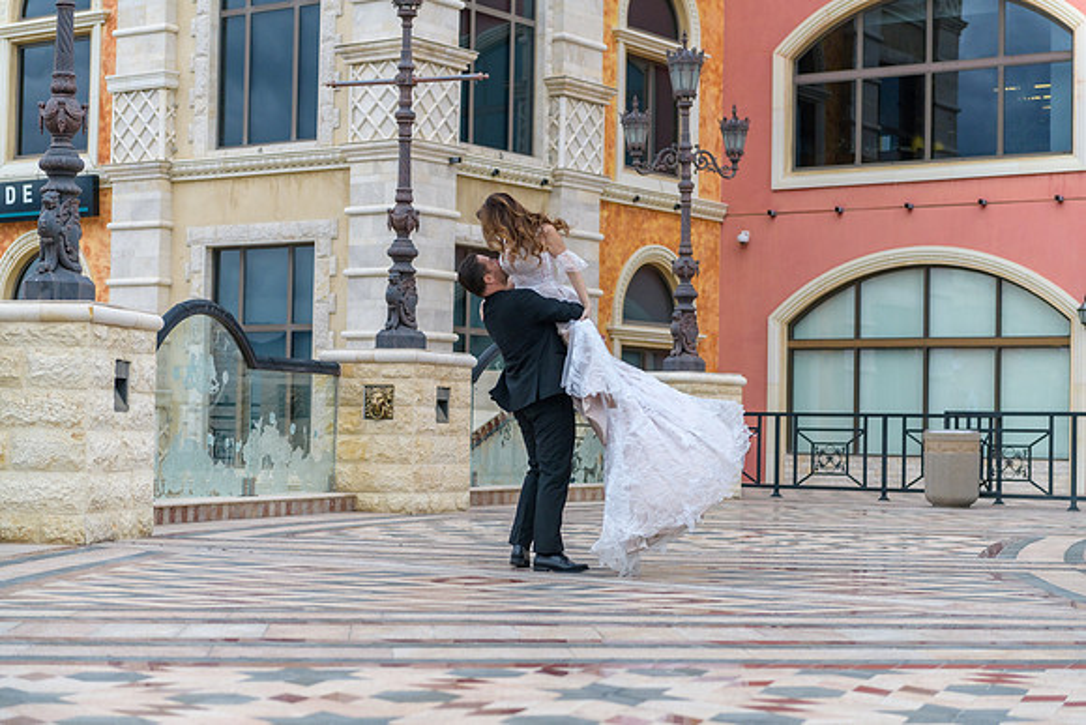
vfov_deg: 19.5
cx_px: 543
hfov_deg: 28.8
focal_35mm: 70
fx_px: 2112
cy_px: 362
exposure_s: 1/3200
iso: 400
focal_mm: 70
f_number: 2.8
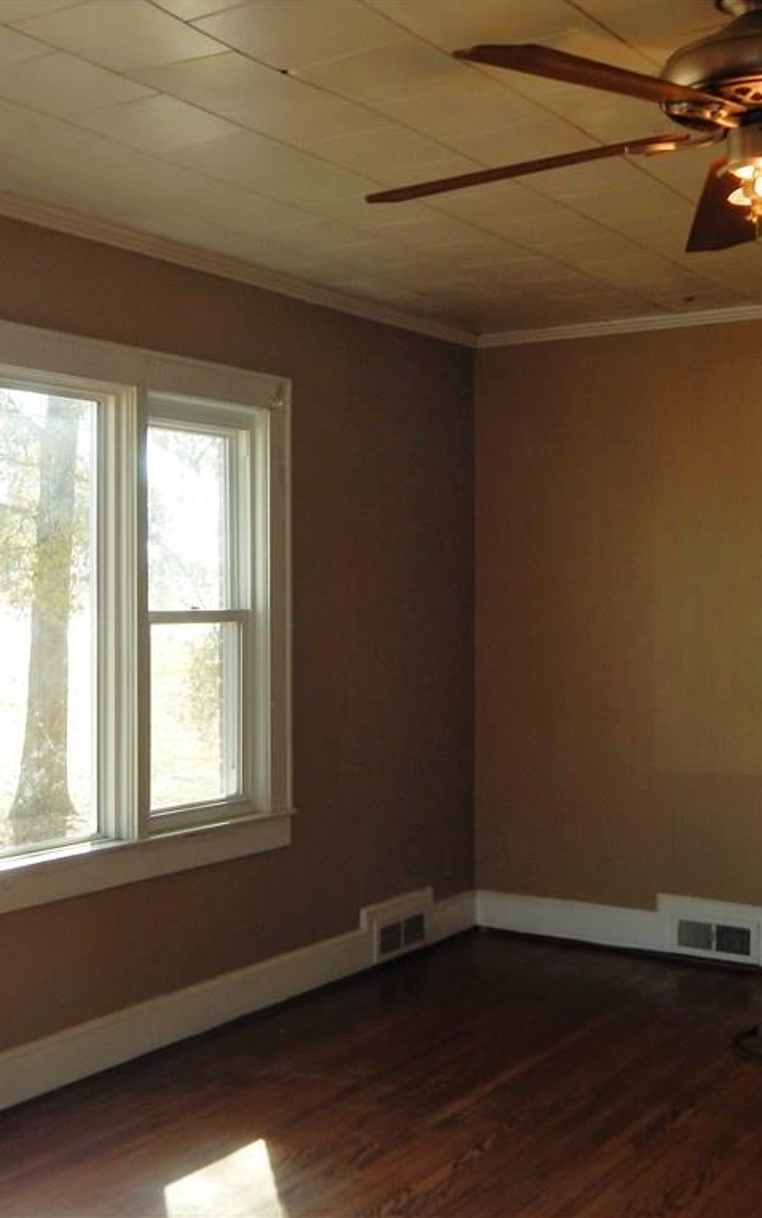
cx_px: 306
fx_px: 1461
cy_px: 608
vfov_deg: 45.3
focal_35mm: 44
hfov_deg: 29.2
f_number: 3.2
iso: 125
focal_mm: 5.6
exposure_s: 1/100
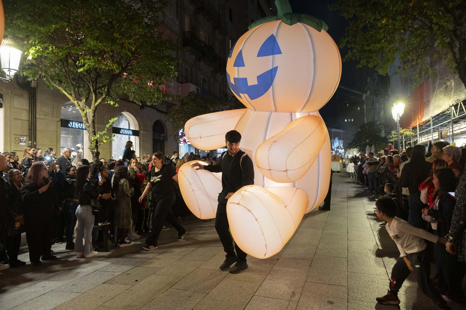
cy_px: 155
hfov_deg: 73.8
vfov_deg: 53.1
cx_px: 233
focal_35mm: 24
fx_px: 310
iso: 3200
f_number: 2.8
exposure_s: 1/250
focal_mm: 24
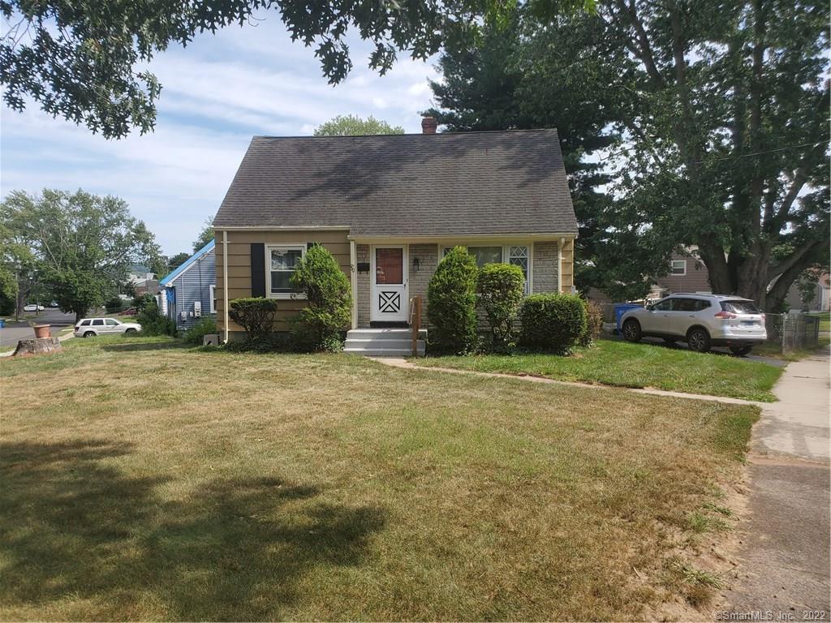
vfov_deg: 53.1
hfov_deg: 67.3
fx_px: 624
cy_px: 312
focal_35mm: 26
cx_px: 416
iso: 50
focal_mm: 4.3
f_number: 2.4
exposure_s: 1/919
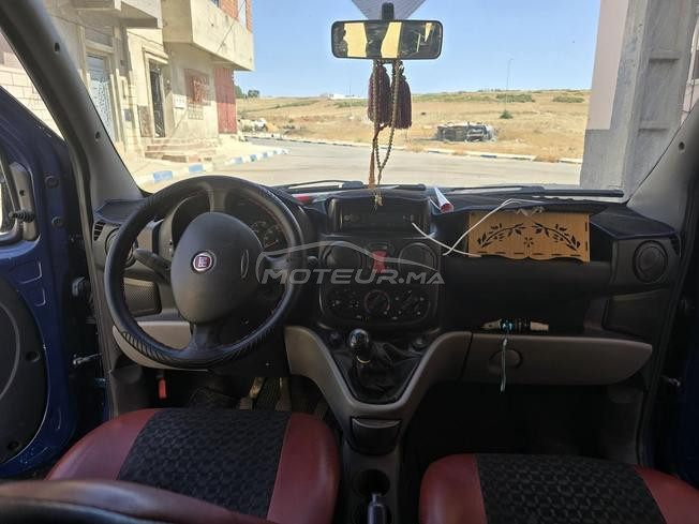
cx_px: 350
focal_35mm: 23
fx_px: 464
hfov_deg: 73.9
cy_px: 262
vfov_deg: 58.9
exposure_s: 1/281
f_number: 1.7
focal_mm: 6.3
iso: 12
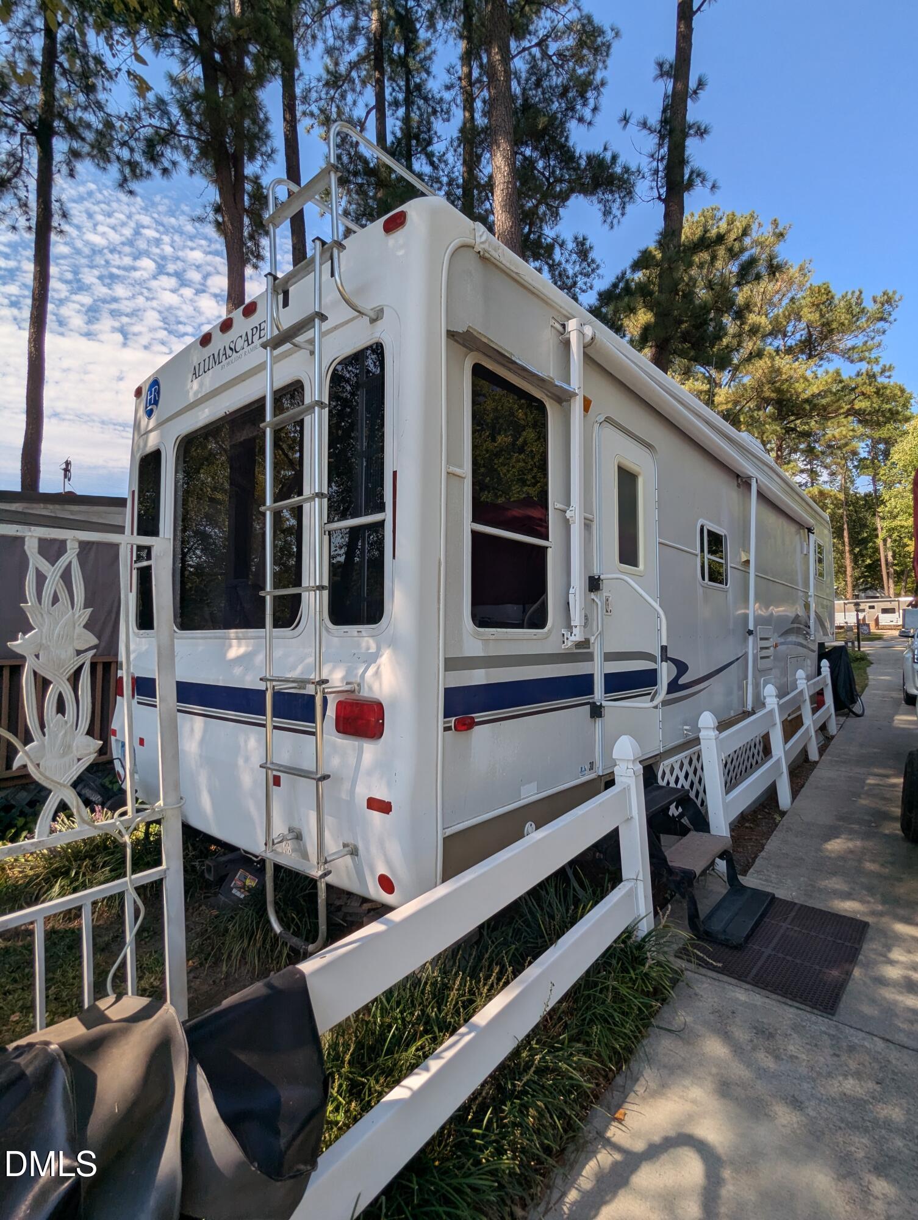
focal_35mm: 16
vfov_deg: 94.4
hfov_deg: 78.2
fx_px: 565
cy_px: 610
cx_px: 459
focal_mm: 2.35
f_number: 2.2
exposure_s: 1/978
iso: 42
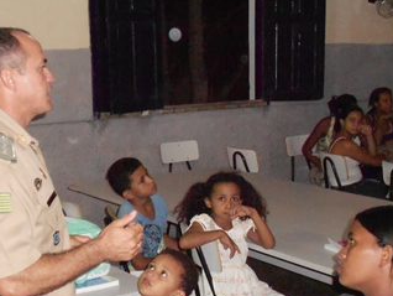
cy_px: 204
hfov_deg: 28.1
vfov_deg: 21.2
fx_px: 784
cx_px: 188
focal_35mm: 69
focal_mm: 8.8
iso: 1250
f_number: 4.5
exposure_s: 1/60
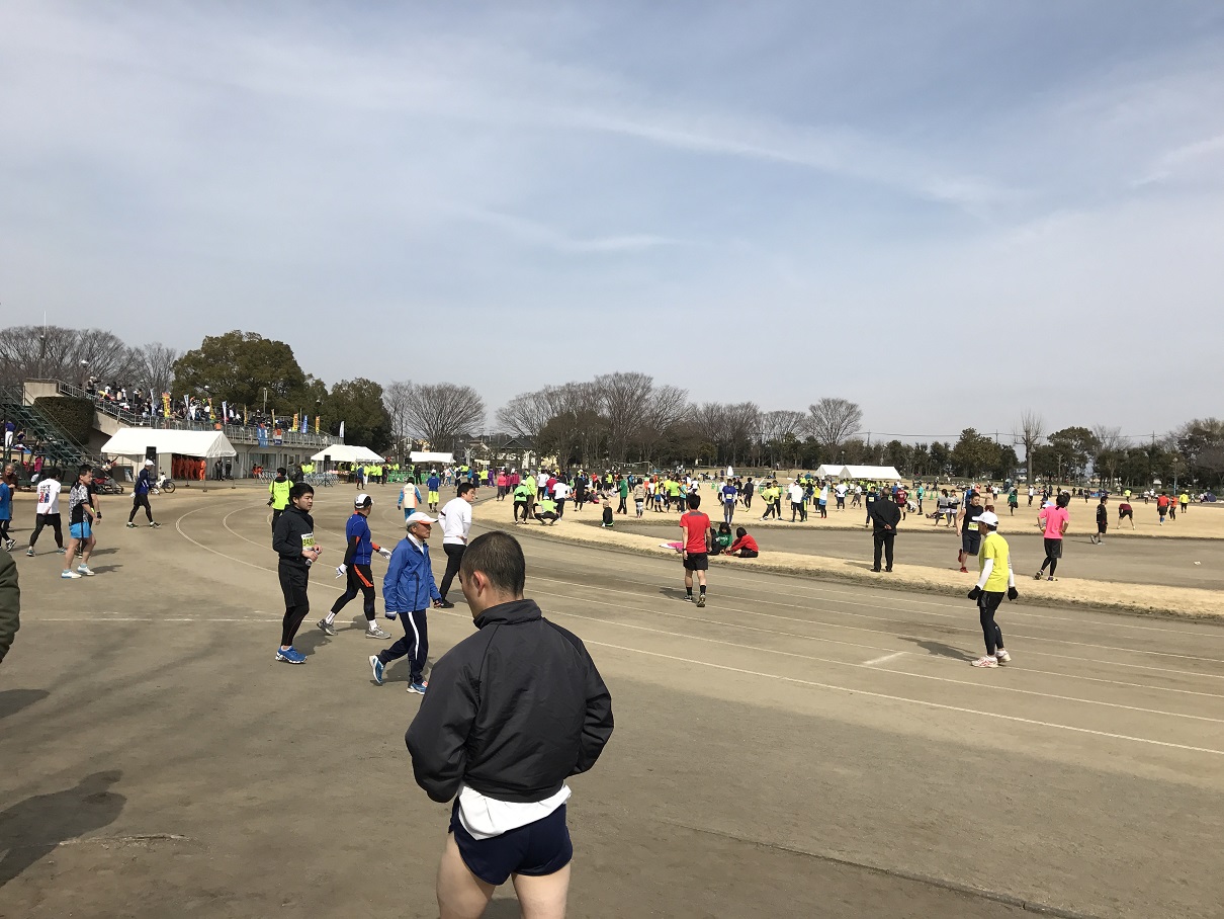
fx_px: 990
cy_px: 460
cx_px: 612
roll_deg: -2.3
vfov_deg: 49.8
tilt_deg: +1.4
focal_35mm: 28
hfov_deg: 63.4
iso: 20
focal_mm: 3.99
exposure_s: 1/3300
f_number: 1.8
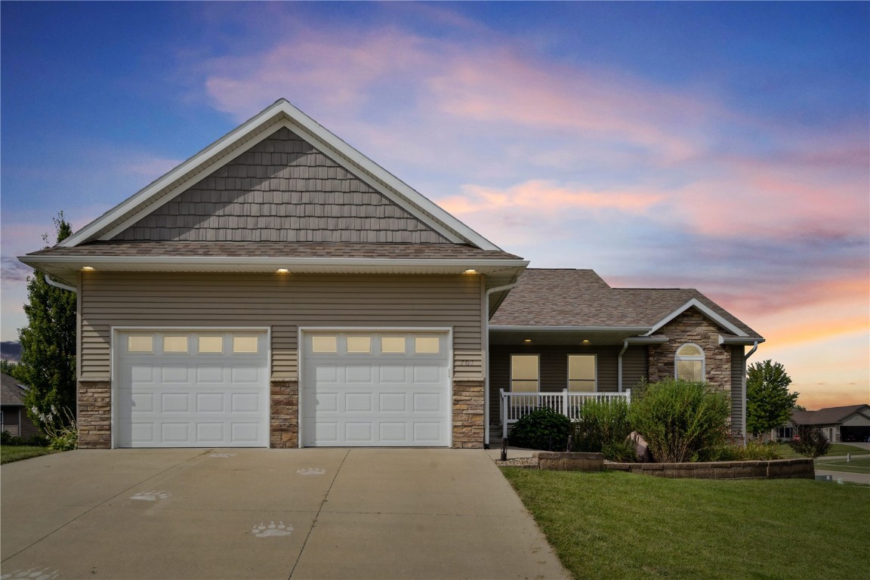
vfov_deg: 46.4
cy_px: 290
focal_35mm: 28
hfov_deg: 65.5
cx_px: 435
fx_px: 677
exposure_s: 1/1600
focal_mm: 28
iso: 640
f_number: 10
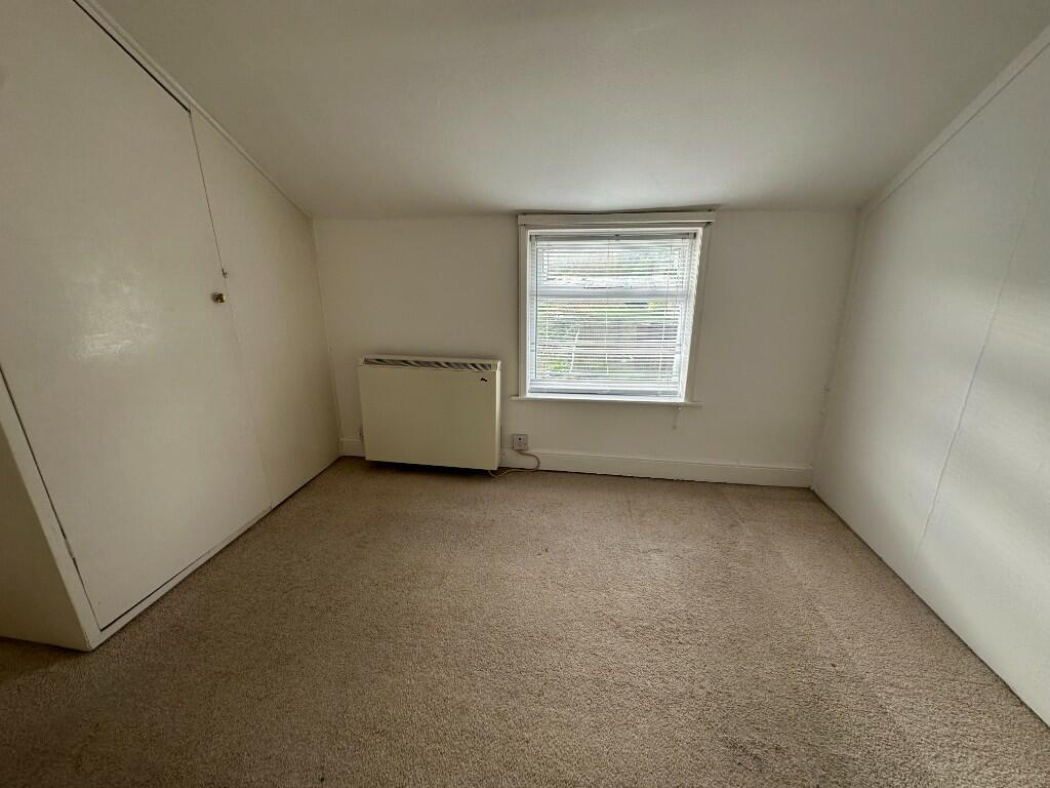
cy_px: 394
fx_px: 425
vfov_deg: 85.7
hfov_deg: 102.1
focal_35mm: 14
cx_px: 525
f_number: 2.2
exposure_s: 1/99
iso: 50
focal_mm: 2.22
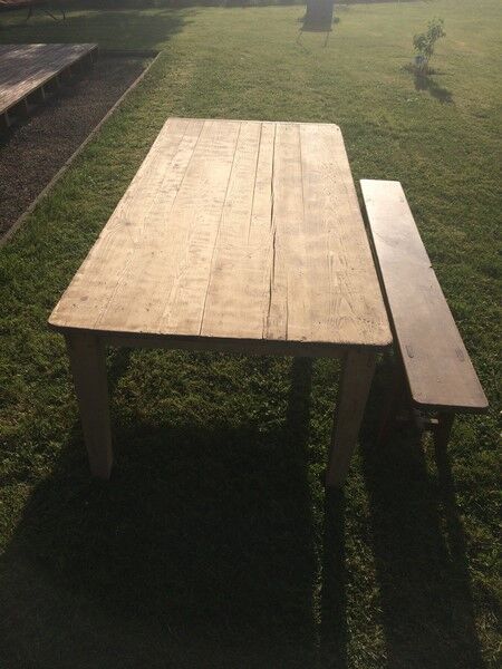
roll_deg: +3.3
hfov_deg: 48.2
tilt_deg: -35.2
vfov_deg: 61.7
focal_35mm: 29
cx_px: 251
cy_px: 334
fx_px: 561
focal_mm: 4.15
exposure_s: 1/3165
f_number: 2.2
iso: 32
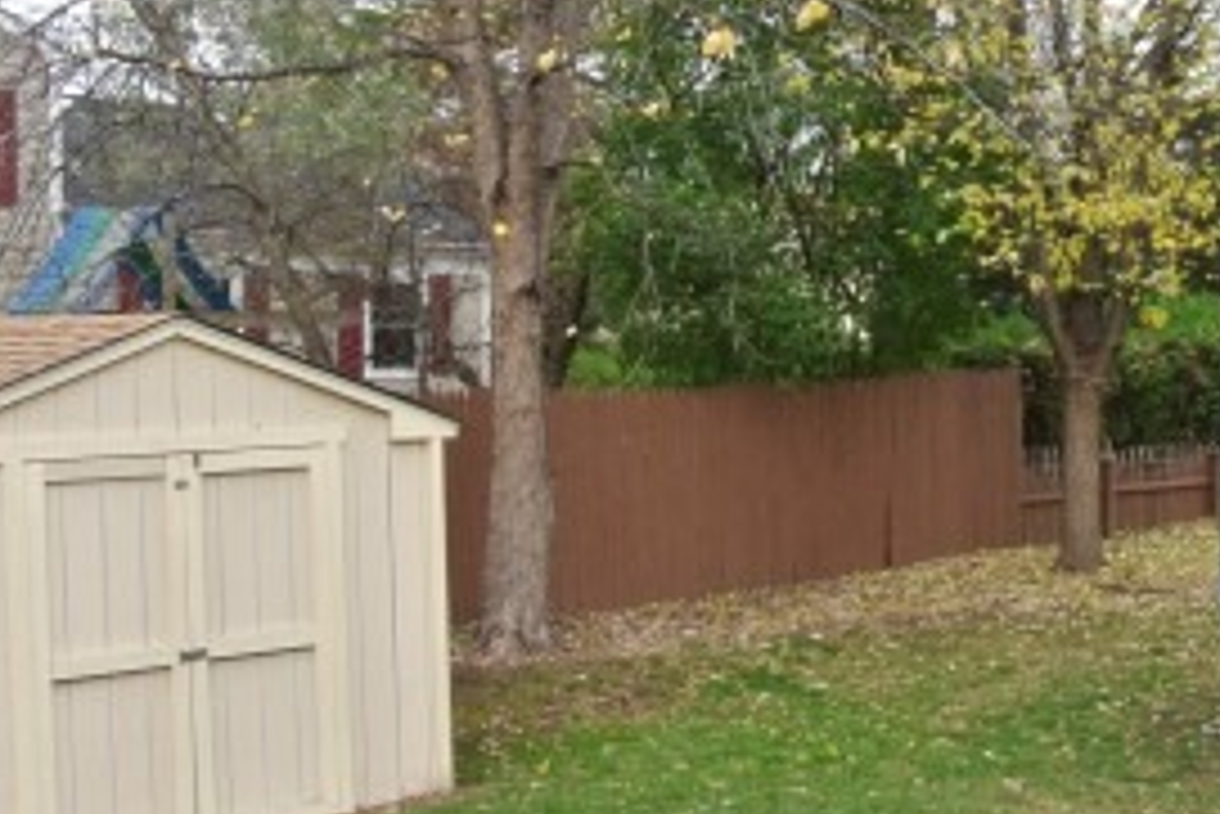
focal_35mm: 71
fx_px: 2407
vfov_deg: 19.1
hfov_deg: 27.3
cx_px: 1125
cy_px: 594
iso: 400
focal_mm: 11.4
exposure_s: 1/60
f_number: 10
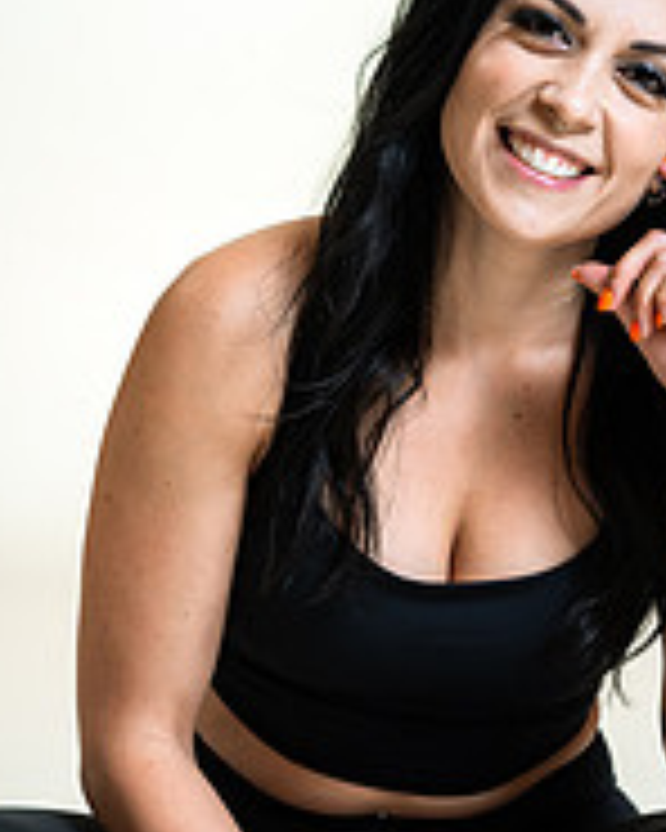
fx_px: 4780
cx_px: 392
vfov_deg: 10.0
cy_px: 486
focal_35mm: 194
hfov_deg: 8.0
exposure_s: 1/160
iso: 320
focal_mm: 85
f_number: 4
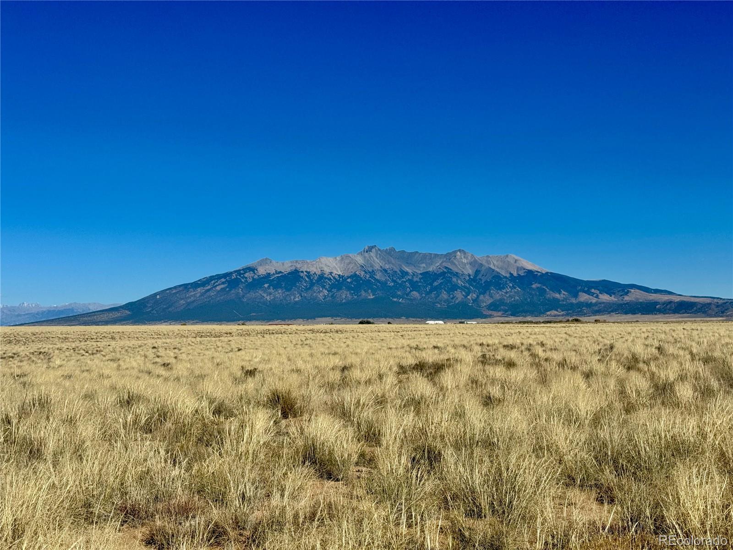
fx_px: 1016
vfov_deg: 30.3
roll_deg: -0.1
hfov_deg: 39.7
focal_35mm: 48
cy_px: 275
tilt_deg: +1.9
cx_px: 366
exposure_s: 1/10526
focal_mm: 6.76
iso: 64
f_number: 1.78
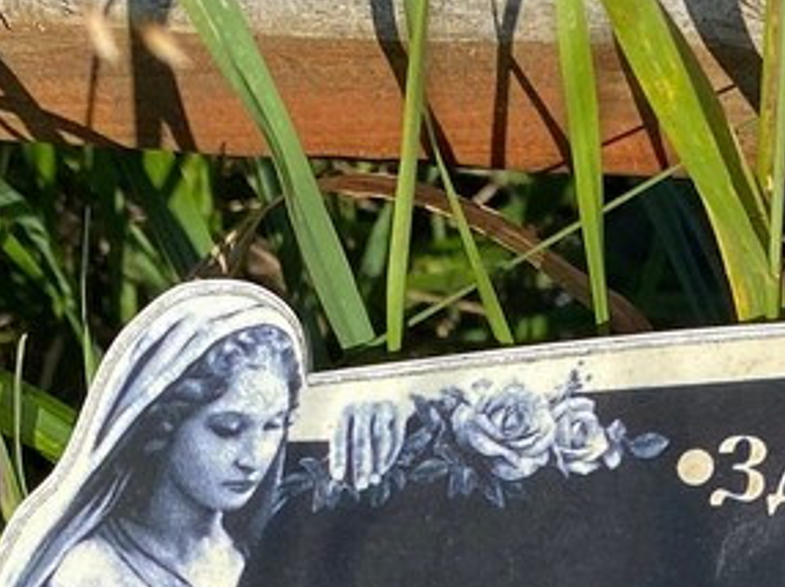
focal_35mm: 131
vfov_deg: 10.2
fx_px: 2968
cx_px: 722
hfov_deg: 14.9
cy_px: 1295
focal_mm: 4.25
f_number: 1.8
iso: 32
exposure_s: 1/2268
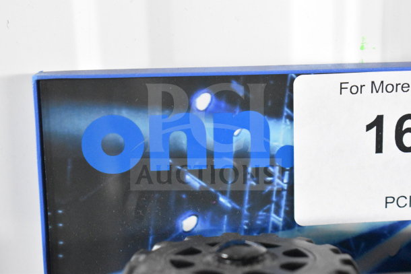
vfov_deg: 16.6
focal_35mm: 82
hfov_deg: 24.6
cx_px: 206
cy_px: 137
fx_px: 942
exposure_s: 1/100
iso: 9000
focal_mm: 55
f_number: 5.6
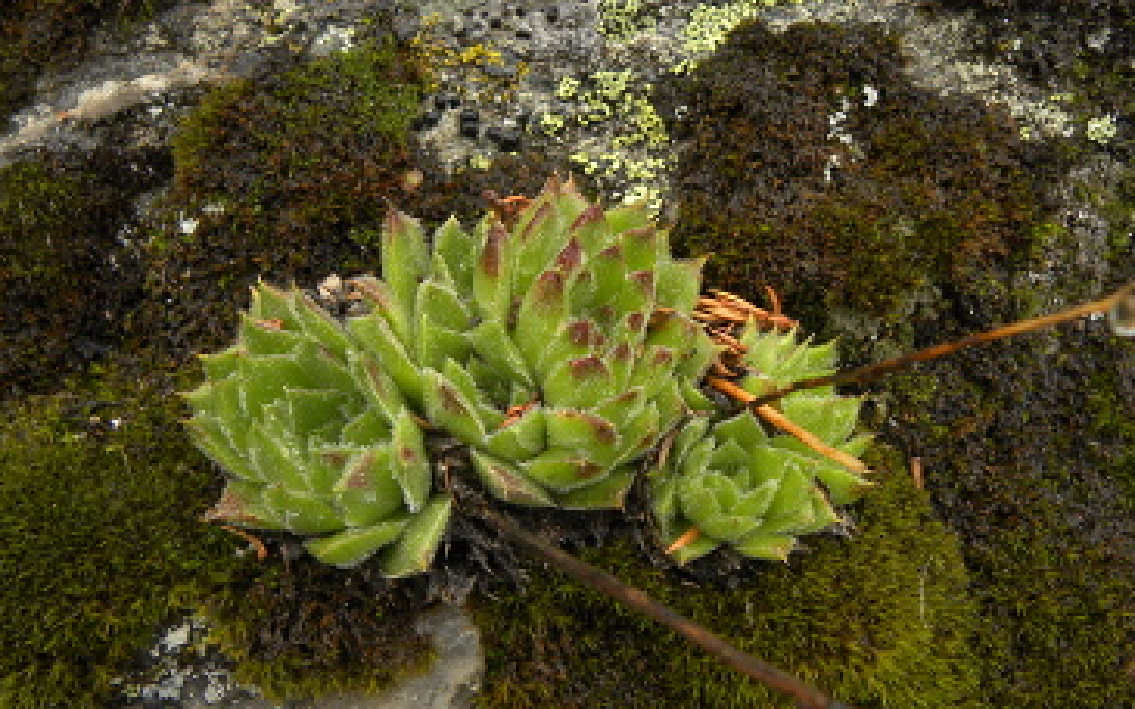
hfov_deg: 43.5
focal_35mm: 46
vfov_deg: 28.0
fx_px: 1423
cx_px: 588
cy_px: 395
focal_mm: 5.9
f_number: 3.5
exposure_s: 1/125
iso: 64
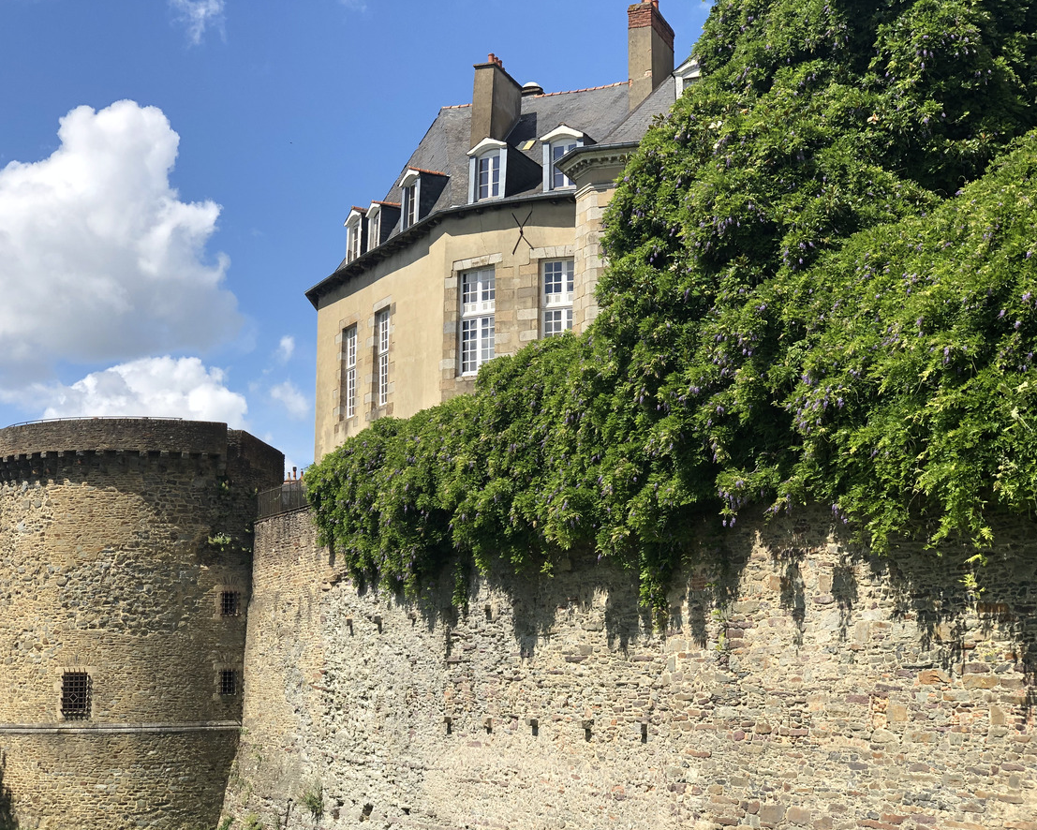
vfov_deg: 27.6
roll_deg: +1.0
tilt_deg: +9.7
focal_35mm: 55
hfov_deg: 34.1
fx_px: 1688
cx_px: 480
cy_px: 416
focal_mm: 6
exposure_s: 1/1130
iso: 16
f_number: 2.4
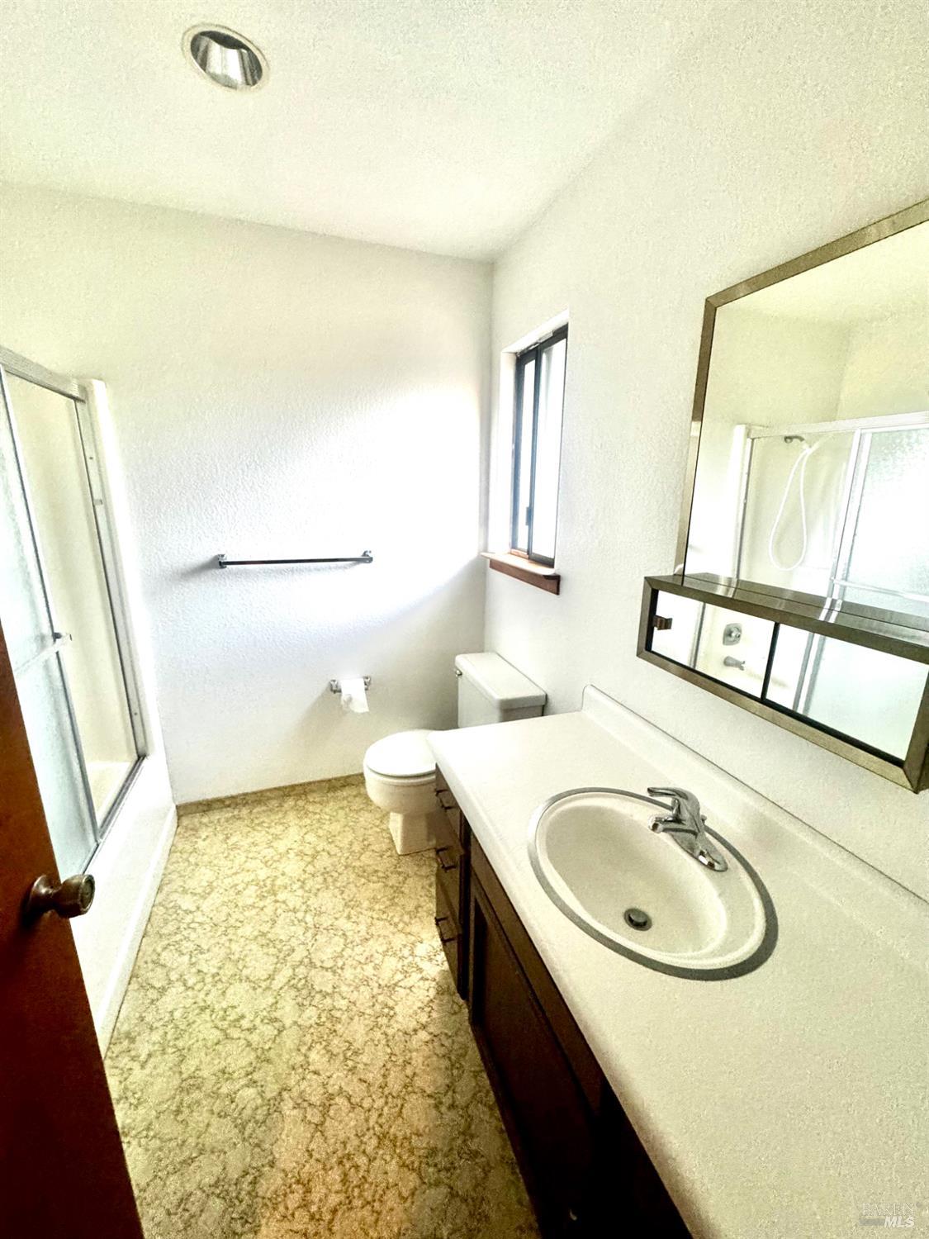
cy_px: 620
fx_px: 501
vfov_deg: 102.1
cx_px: 464
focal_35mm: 14
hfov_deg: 85.7
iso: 500
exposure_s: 1/60
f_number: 2.2
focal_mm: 2.22
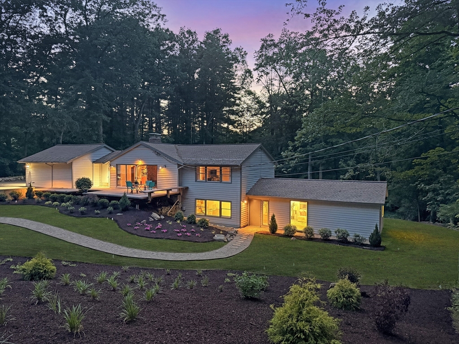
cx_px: 230
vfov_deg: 56.8
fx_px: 318
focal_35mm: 24
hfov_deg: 71.6
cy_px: 172
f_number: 1.78
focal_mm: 6.76
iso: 800
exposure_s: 1/30
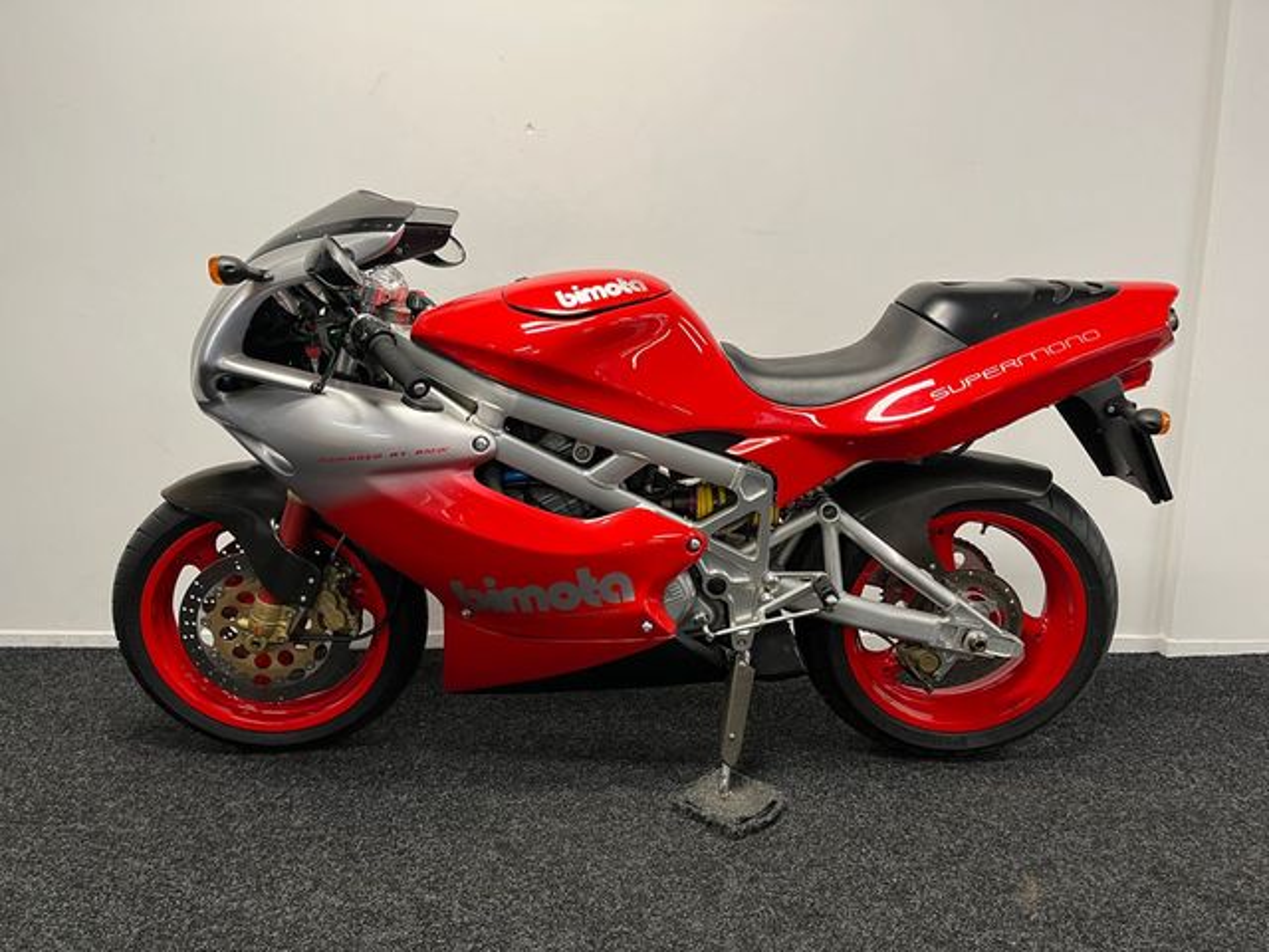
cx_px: 634
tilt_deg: -11.3
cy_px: 476
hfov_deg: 67.3
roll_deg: +0.3
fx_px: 953
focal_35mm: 26
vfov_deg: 53.1
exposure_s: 1/50
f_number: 1.6
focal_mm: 5.1
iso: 100
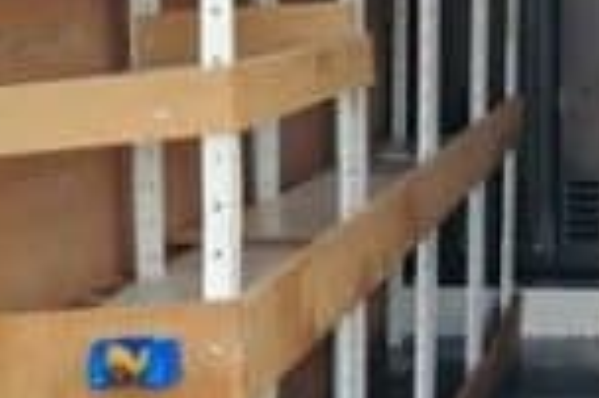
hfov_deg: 16.3
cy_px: 276
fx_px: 2011
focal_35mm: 121
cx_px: 690
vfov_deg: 11.3
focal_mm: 5.4
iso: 50
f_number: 1.8
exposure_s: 1/180
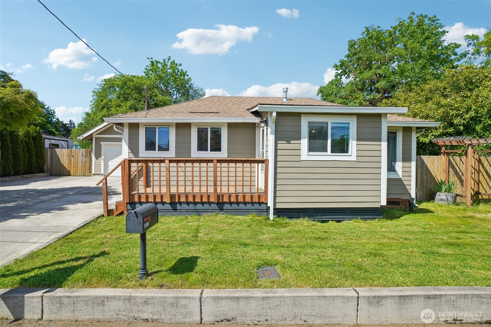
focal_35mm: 19
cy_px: 164
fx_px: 259
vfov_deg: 64.5
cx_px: 246
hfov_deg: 86.9
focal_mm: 19
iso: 400
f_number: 8
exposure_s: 1/1000
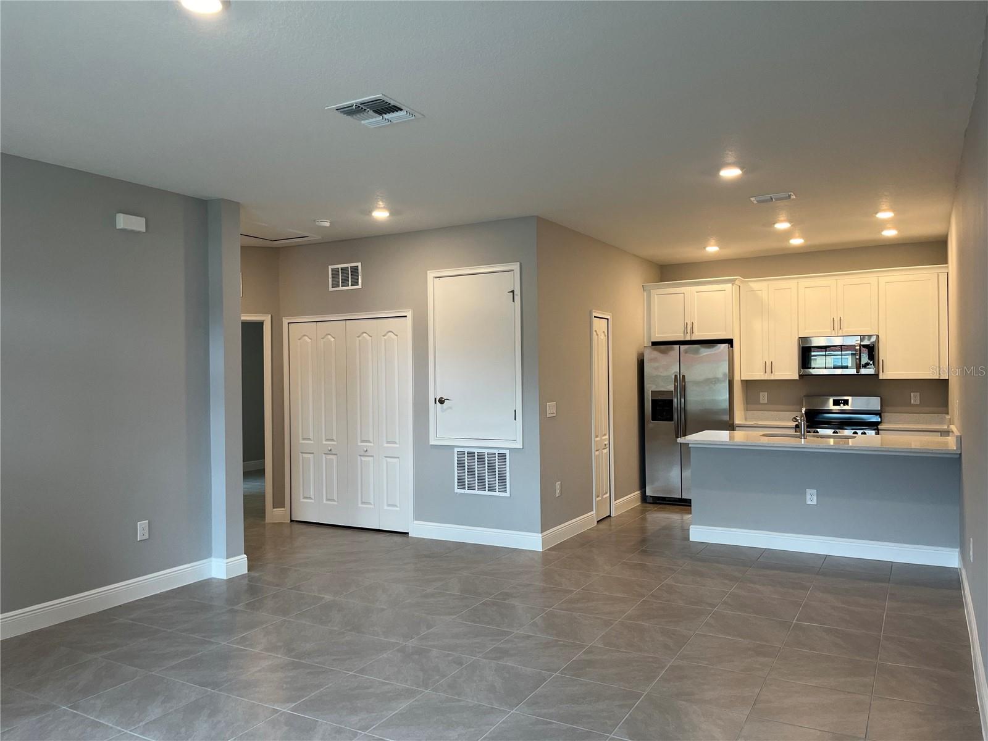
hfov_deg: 67.3
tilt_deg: +1.5
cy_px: 370
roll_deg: +1.2
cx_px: 494
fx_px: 742
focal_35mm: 26
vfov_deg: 53.1
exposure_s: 1/120
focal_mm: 5.1
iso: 100
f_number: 1.6
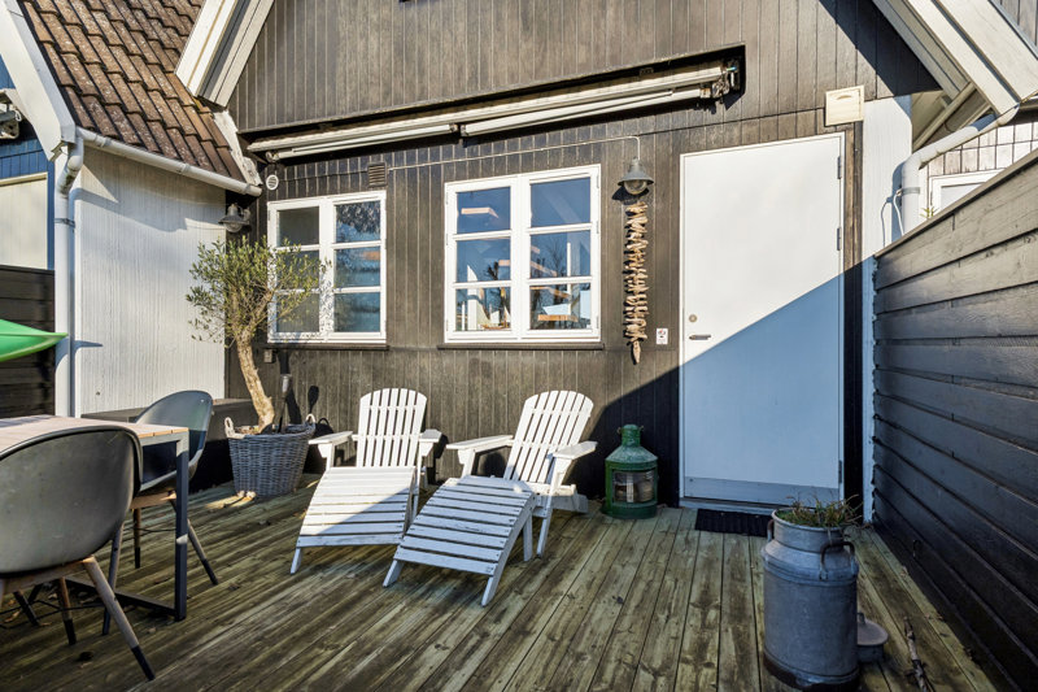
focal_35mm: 21
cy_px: 346
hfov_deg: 81.2
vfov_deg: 59.5
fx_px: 605
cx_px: 519
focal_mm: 14
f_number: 8
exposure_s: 1/400
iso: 200
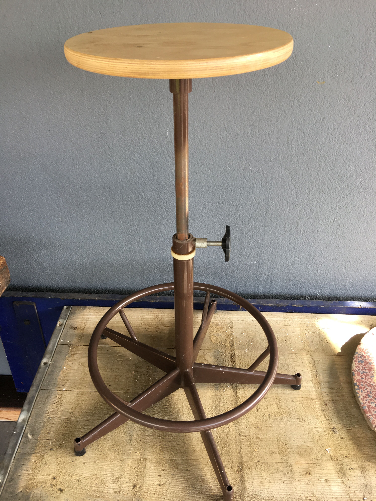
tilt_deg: -32.7
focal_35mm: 29
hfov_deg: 48.2
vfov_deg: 61.7
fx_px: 420
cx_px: 188
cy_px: 250
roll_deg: -1.9
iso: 40
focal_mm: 4.15
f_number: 2.2
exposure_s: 1/100
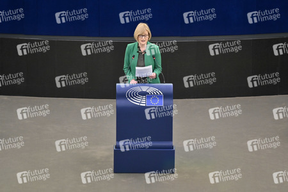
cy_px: 96
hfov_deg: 10.3
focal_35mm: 200
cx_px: 144
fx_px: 1600
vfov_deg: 6.9
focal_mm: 200
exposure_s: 1/250
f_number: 2.8
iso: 1000
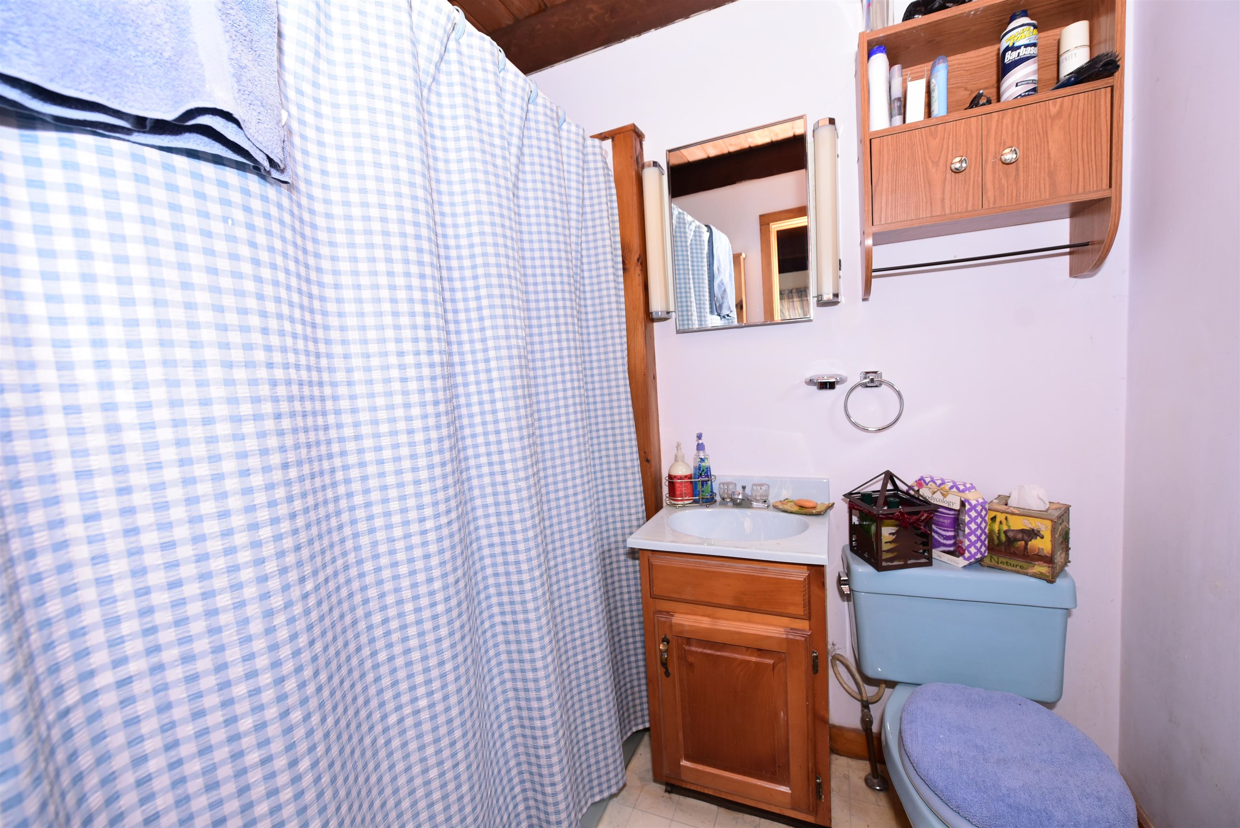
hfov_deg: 104.2
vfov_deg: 81.2
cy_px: 414
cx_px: 620
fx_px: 482
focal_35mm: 14
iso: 800
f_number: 4.5
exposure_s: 1/60
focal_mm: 14
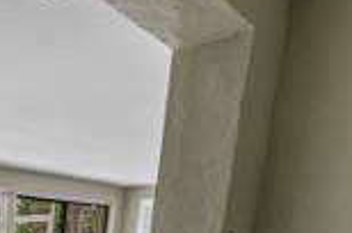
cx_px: -165
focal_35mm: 50
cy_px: 338
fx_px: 488
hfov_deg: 28.0
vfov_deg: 22.6
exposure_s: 1/50
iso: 1000
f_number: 10
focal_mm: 16
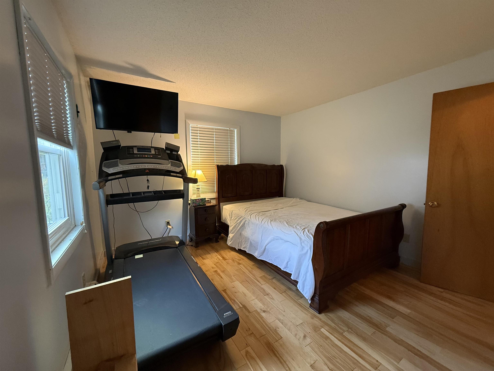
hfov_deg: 102.1
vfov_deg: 85.7
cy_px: 186
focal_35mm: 14
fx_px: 200
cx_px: 247
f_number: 2.2
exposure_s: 1/60
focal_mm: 2.22
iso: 400
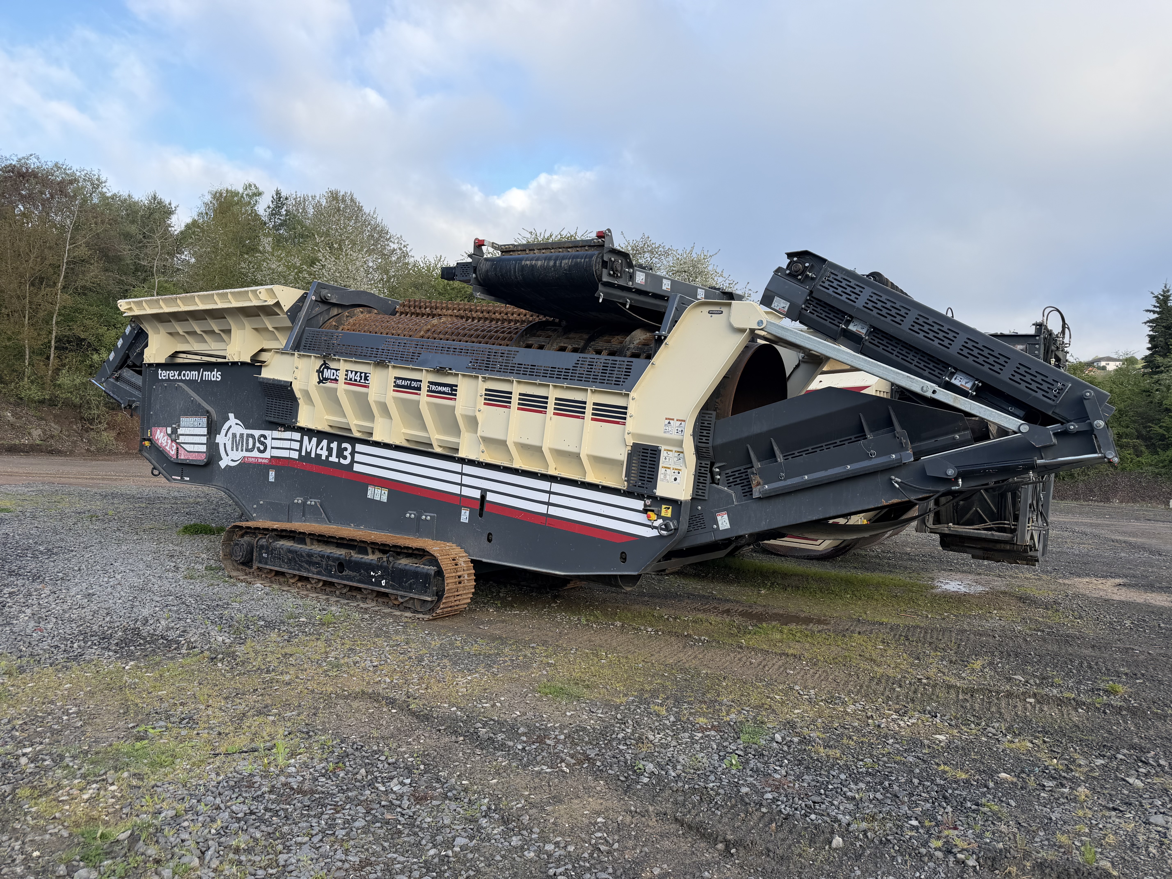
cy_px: 440
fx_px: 813
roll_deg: -0.3
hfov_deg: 71.6
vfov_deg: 56.8
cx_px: 586
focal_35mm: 24
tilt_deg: -1.1
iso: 80
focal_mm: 6.76
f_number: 1.78
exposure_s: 1/1139
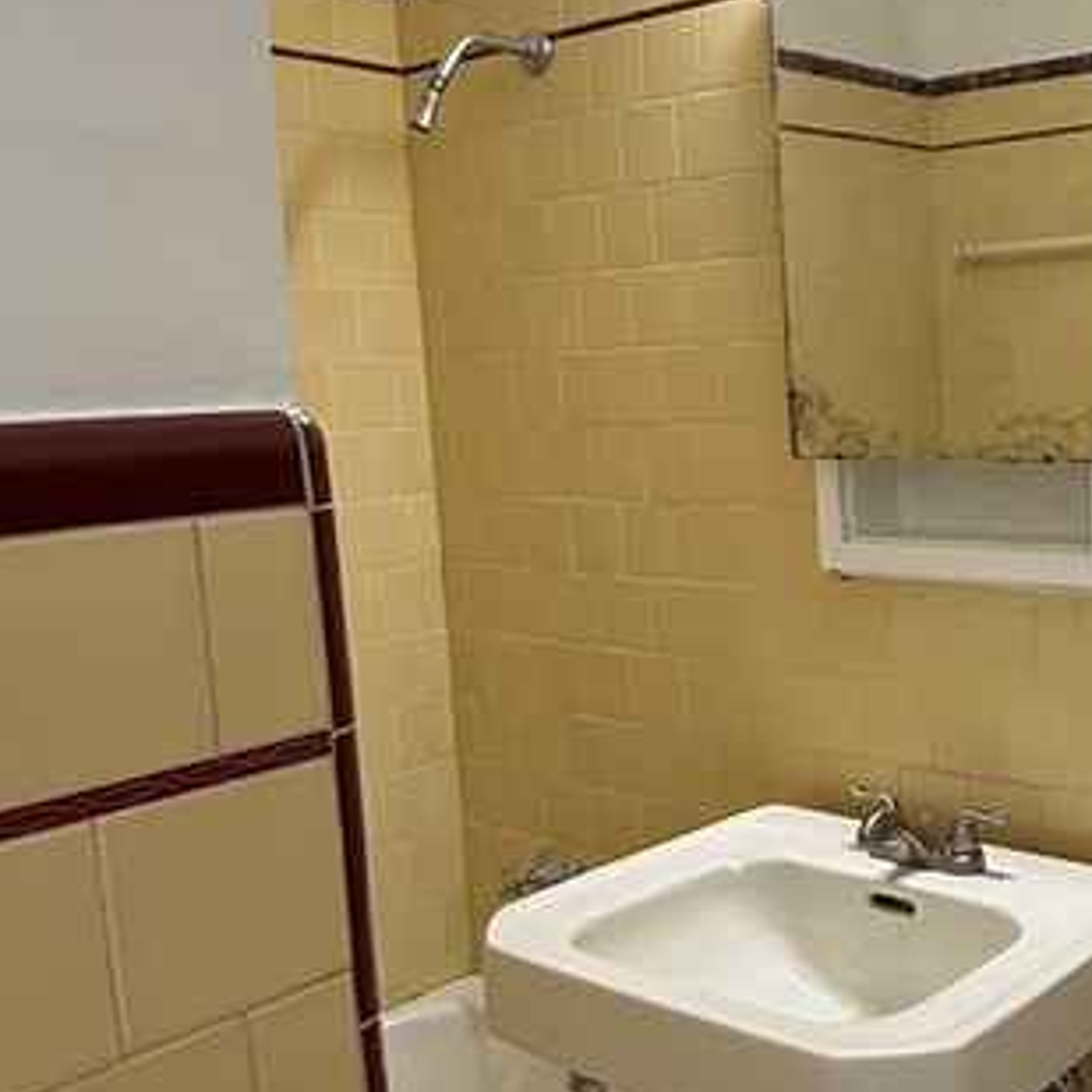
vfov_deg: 40.9
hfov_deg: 37.8
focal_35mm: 41
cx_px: 1011
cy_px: 544
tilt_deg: -6.2
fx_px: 1463
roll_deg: +1.6
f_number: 2.2
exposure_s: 1/120
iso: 250
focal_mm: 2.22
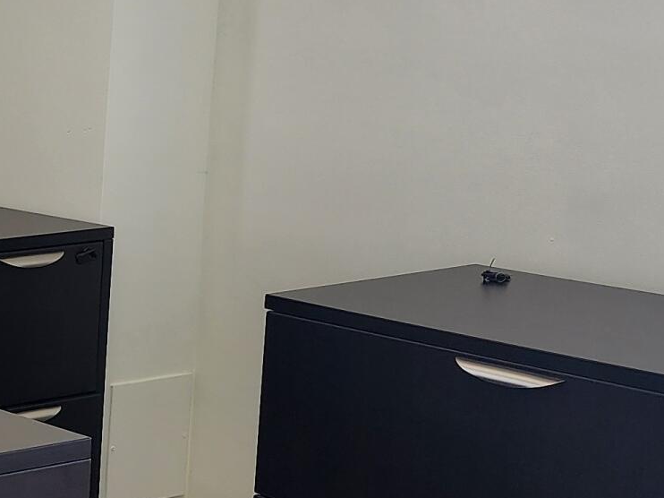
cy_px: 315
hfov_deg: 19.1
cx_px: -266
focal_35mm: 93
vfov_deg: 15.9
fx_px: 1783
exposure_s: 1/120
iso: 50
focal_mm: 6.4
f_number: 1.8
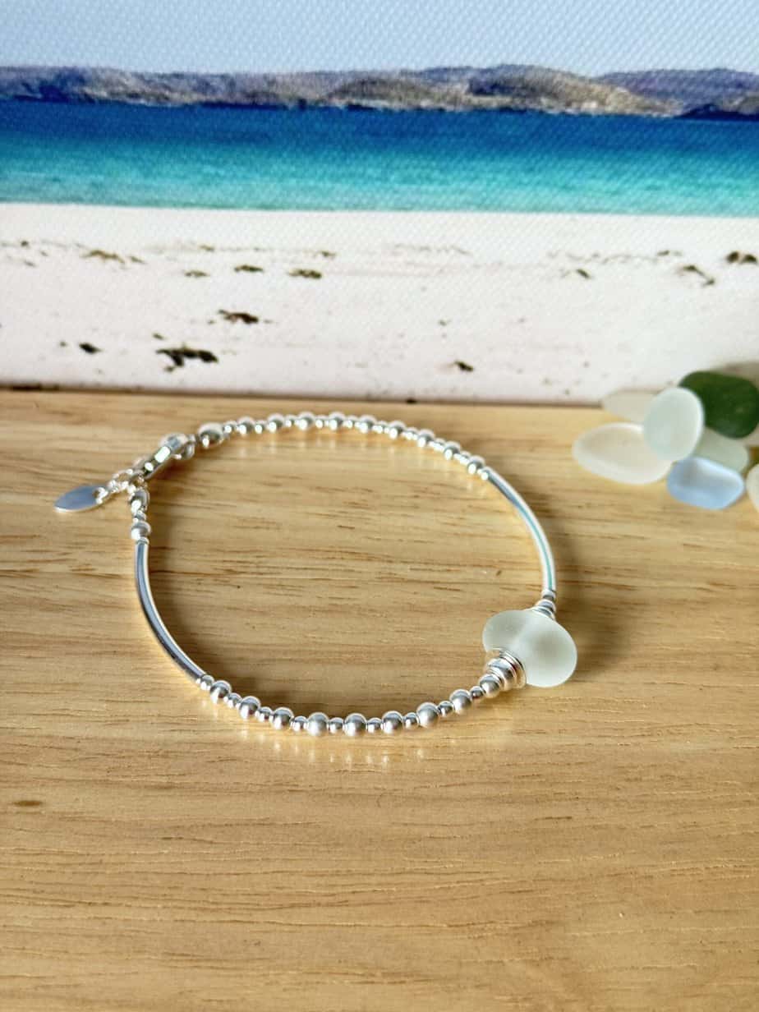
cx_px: 380
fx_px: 1403
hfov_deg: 30.3
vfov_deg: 39.7
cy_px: 506
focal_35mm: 48
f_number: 1.78
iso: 125
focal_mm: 6.76
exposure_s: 1/60
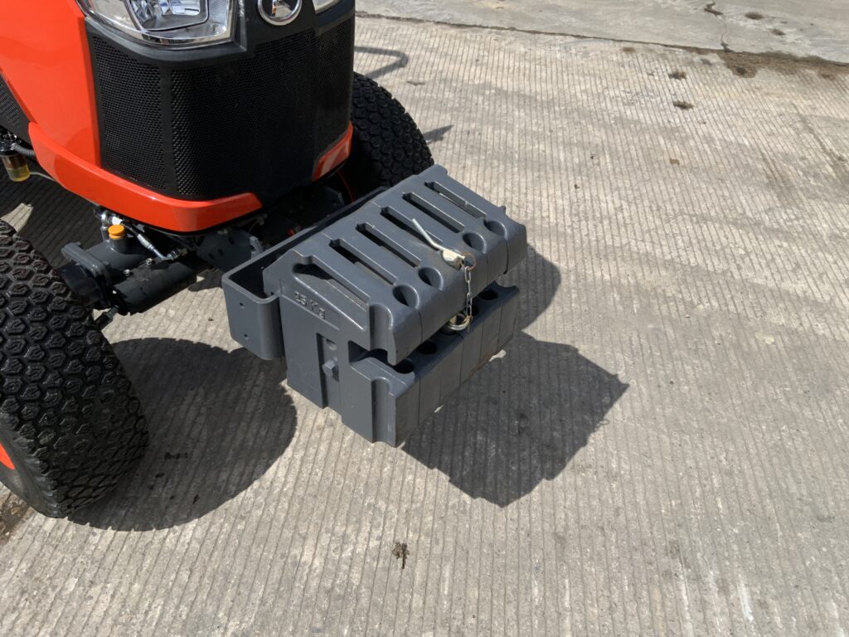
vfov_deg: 48.2
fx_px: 711
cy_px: 318
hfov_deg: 61.7
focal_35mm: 29
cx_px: 424
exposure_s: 1/2227
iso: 16
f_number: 1.8
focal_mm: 3
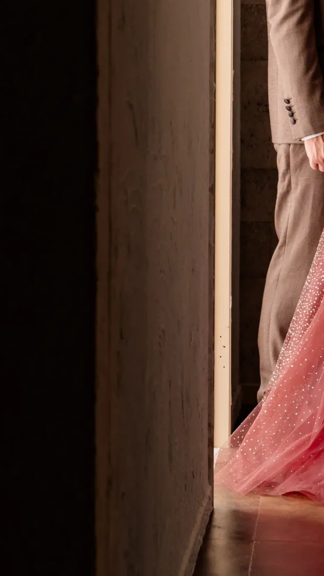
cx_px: 375
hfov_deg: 9.2
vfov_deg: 15.8
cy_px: -111
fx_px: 2002
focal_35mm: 131
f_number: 6.3
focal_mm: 50
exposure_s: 1/160
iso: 160
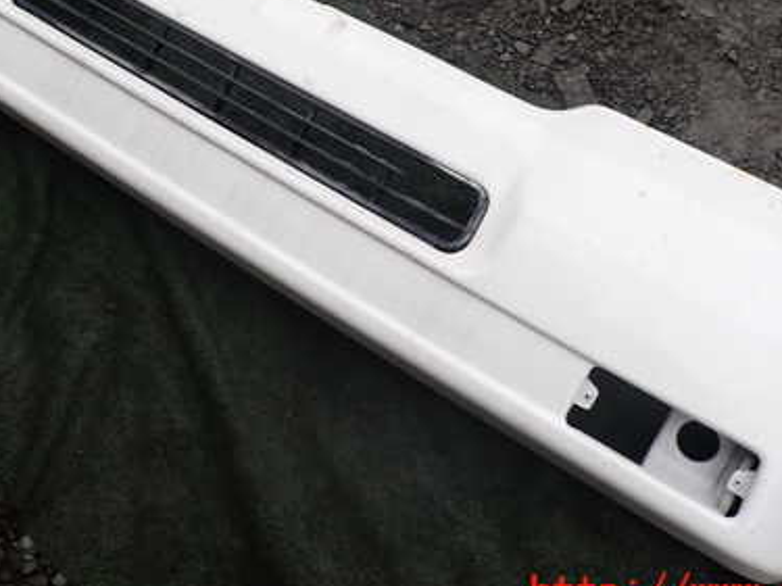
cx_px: 375
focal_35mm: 40
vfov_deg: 35.2
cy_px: 152
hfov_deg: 46.8
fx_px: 903
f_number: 2.8
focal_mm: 4.5
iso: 100
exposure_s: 1/200
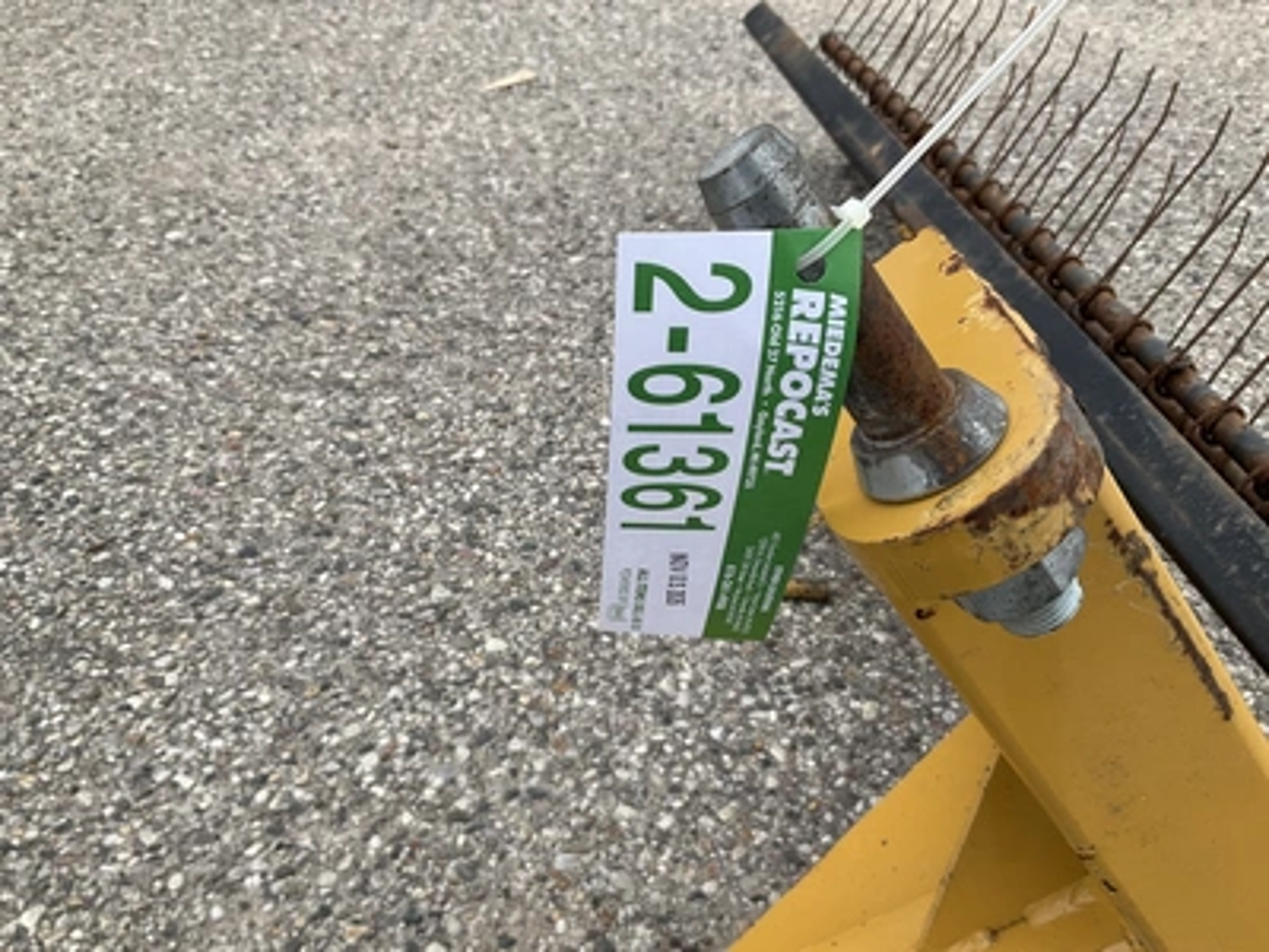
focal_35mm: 29
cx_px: 634
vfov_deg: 48.2
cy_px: 476
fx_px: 1063
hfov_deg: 61.7
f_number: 1.8
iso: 25
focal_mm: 3
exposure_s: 1/406
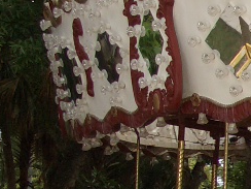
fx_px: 1254
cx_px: 489
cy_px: 246
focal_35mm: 173
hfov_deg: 10.6
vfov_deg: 8.5
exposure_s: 1/125
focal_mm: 7.1
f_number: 2.8
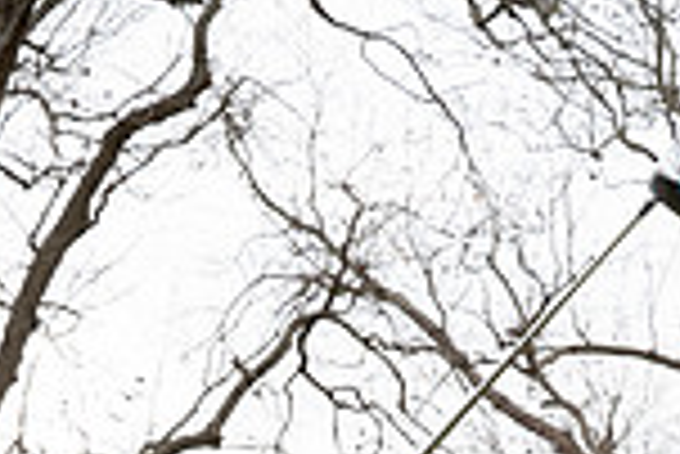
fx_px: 2704
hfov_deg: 14.3
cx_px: 212
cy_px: 989
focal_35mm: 143
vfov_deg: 8.9
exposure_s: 1/250
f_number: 10
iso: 400
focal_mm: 48
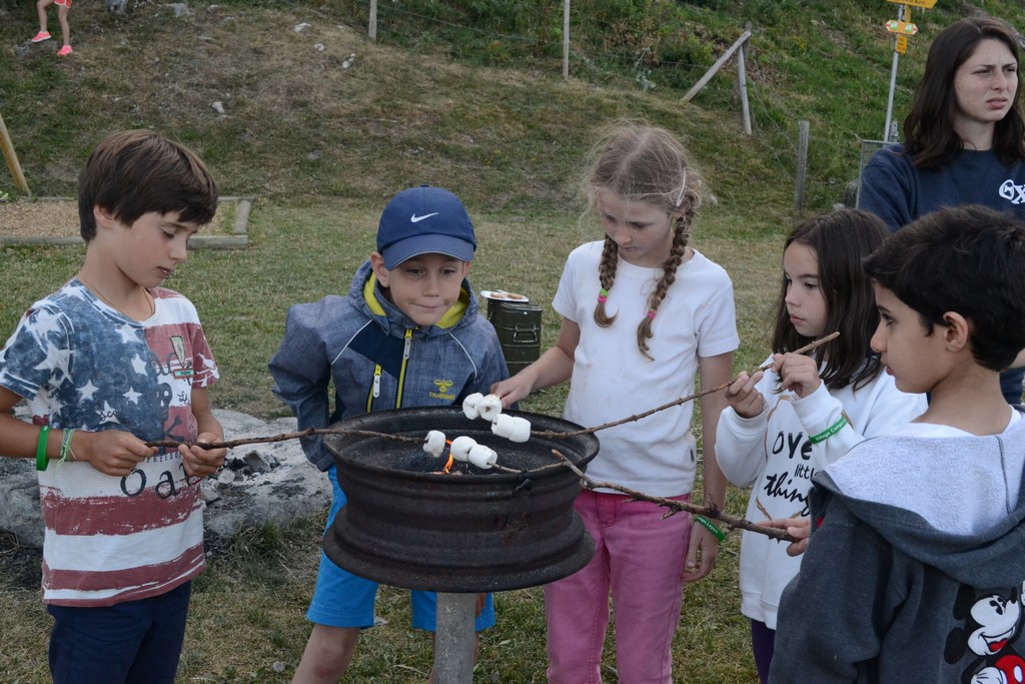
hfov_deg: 43.6
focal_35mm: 45
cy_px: 342
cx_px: 512
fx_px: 1281
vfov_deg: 29.9
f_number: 9
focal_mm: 30
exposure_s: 1/320
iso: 1600
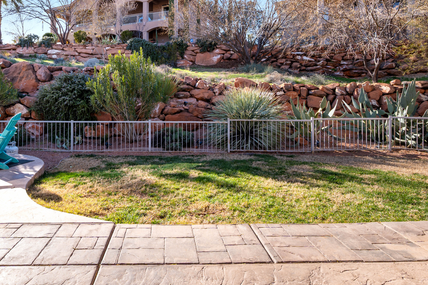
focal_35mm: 22
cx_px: 168
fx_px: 262
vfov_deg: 56.1
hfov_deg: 77.5
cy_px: 97
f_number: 8
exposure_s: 1/30
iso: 64
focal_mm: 14
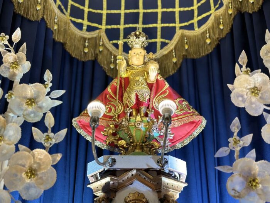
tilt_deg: +28.2
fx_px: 374
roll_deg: -0.9
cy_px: 102
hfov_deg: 39.7
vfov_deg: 30.3
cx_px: 135
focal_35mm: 48
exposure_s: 1/60
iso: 160
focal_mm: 6.86
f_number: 1.78
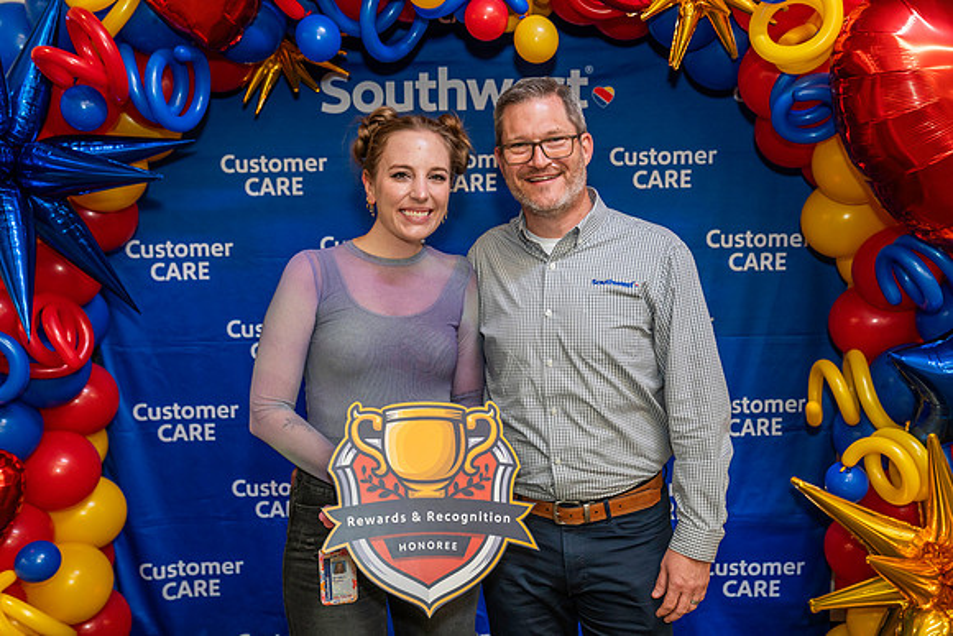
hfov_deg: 47.7
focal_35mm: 41
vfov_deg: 32.9
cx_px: 460
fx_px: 1078
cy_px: 310
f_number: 4
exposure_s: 1/160
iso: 1250
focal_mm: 39
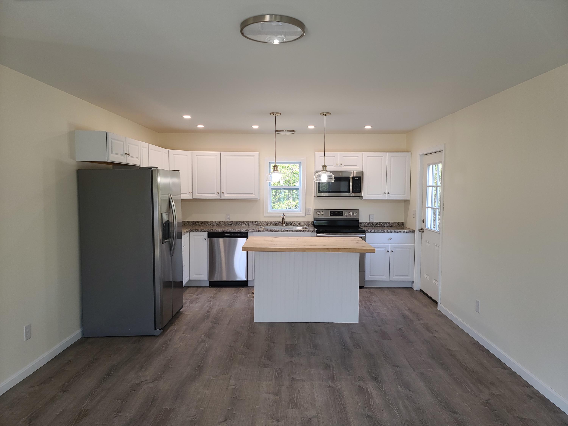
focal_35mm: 25
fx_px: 410
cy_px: 213
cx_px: 284
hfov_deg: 69.4
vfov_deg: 54.9
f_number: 1.8
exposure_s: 1/60
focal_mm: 7
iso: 50
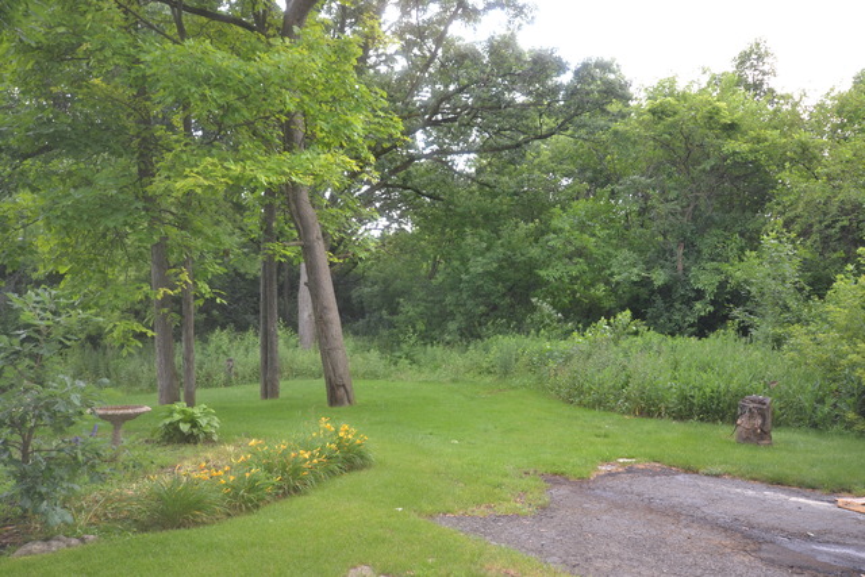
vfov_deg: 43.6
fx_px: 721
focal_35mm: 30
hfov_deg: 61.9
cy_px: 288
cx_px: 432
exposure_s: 1/100
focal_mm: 20
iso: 400
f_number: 5.6
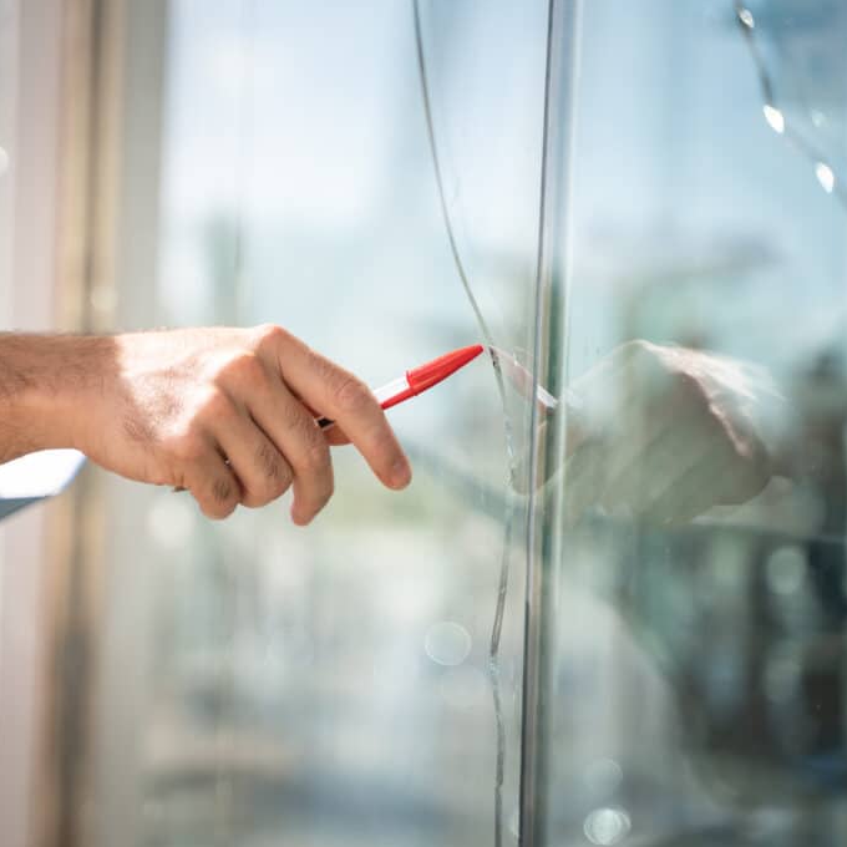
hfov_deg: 18.1
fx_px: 2658
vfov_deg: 18.1
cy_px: 423
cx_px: 294
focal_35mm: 96
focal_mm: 75
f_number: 2.8
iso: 100
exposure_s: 1/1600
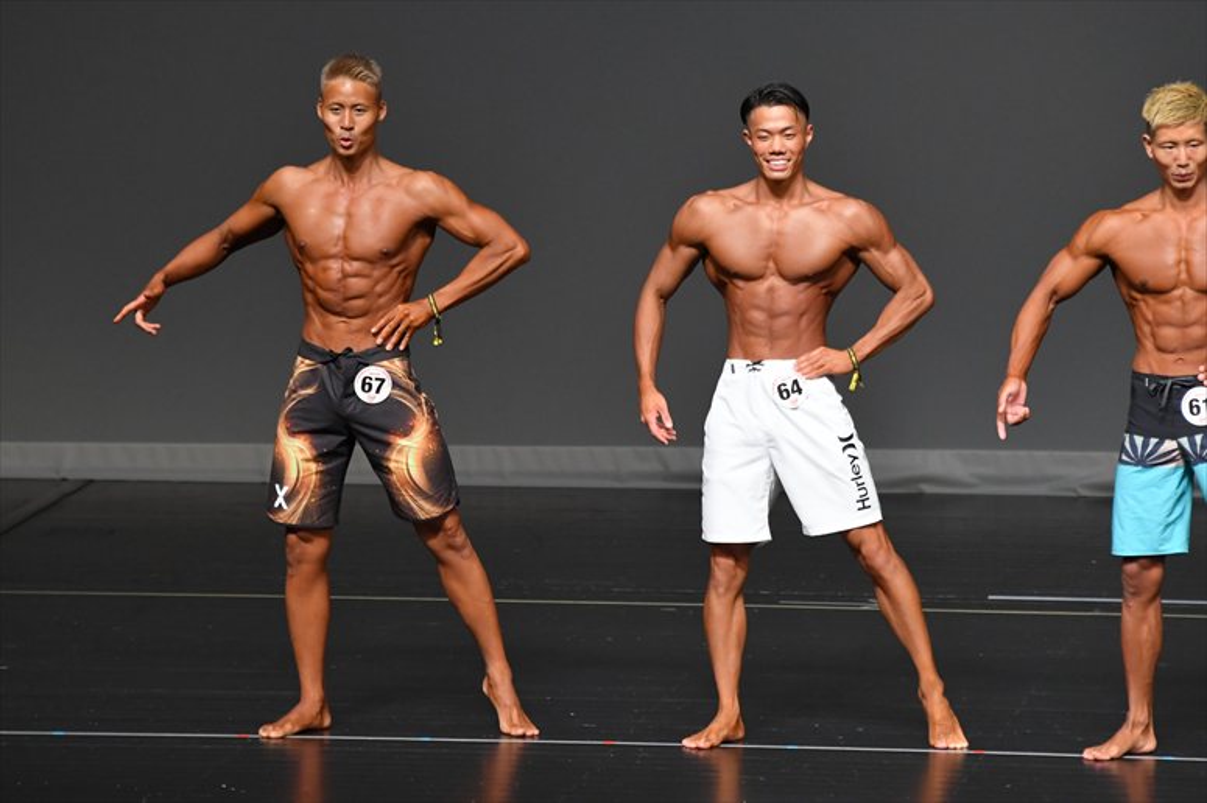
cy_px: 402
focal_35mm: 315
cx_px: 604
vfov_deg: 4.4
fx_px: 10556
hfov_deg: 6.5
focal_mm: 210
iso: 2500
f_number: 5.6
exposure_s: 1/400
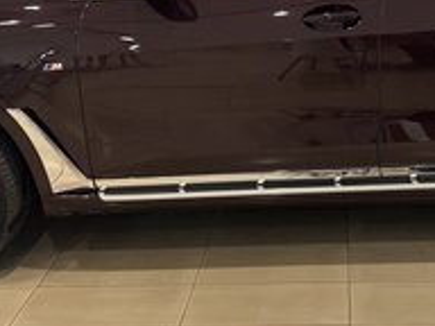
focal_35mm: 50
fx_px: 628
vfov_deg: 28.5
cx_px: 358
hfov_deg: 36.7
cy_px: 66
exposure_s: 1/50
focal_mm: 6.86
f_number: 1.78
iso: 160
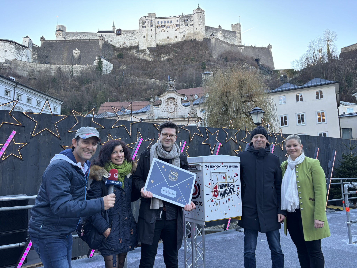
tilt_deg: +7.6
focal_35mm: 26
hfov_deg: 67.3
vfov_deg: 53.1
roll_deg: +1.0
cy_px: 134
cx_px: 178
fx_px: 268
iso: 32
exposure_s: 1/129
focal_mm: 5.96
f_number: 1.6
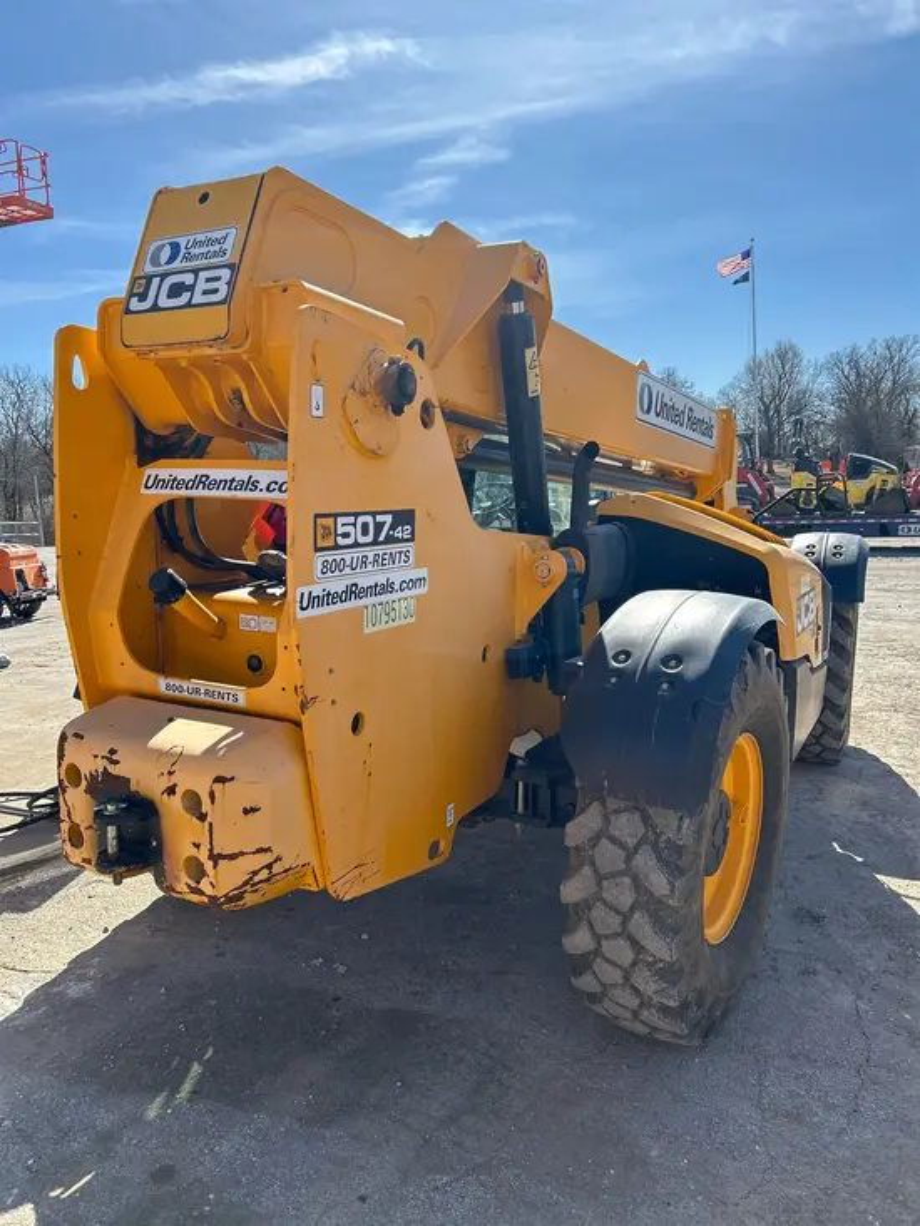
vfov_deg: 67.3
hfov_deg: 53.1
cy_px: 613
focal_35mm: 26
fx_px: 921
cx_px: 460
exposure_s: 1/2841
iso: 50
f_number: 1.5
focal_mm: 5.7
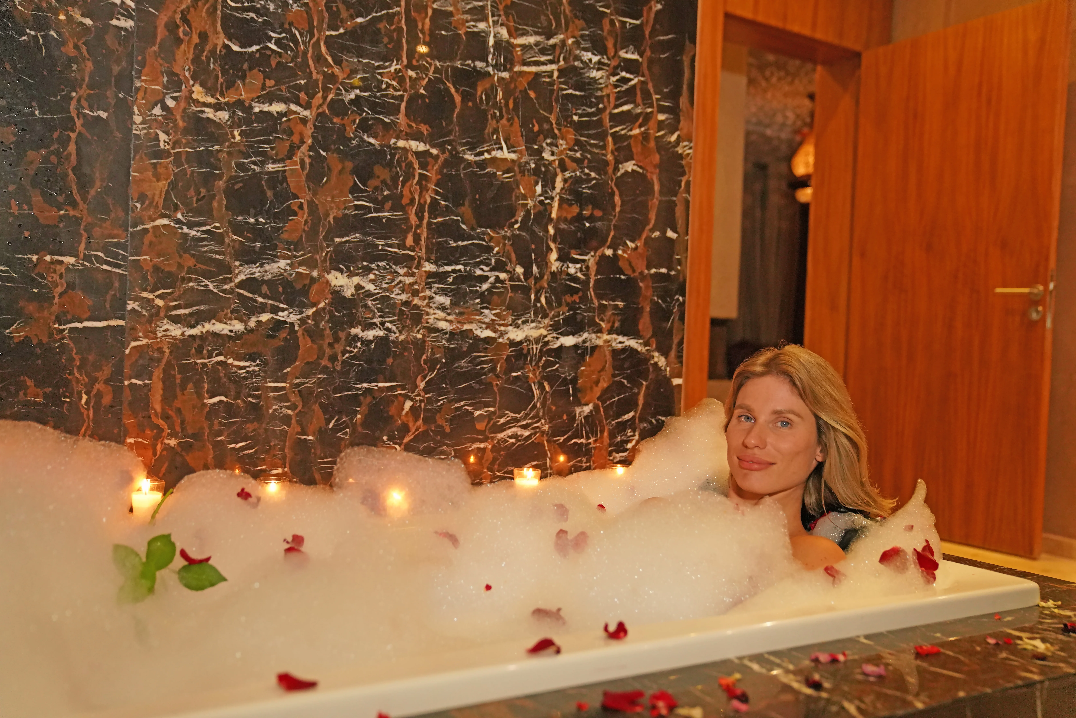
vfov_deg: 38.9
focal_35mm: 34
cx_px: 538
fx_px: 1016
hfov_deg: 55.8
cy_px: 359
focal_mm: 34
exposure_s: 1/200
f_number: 2.8
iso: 4000
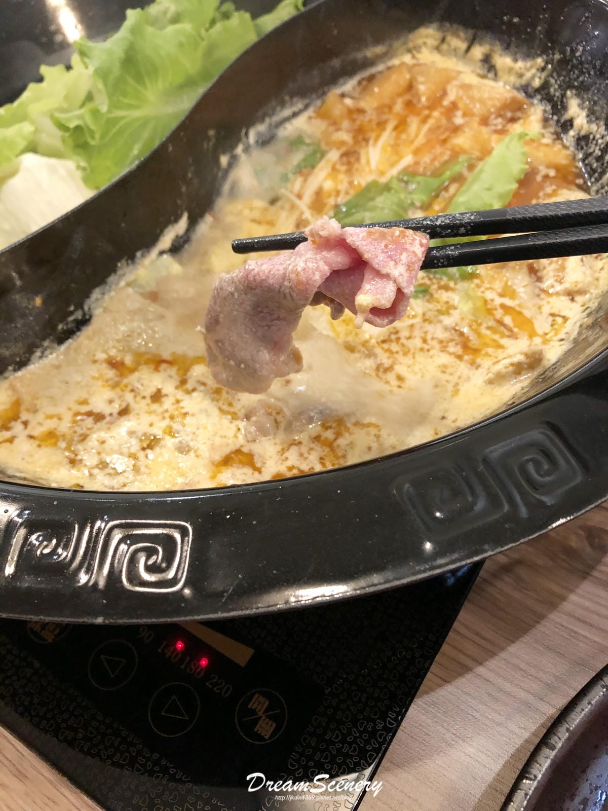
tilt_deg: -53.5
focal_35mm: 28
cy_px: 406
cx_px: 304
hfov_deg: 49.7
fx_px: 656
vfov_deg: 63.4
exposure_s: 1/11
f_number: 1.8
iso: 100
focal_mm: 3.99
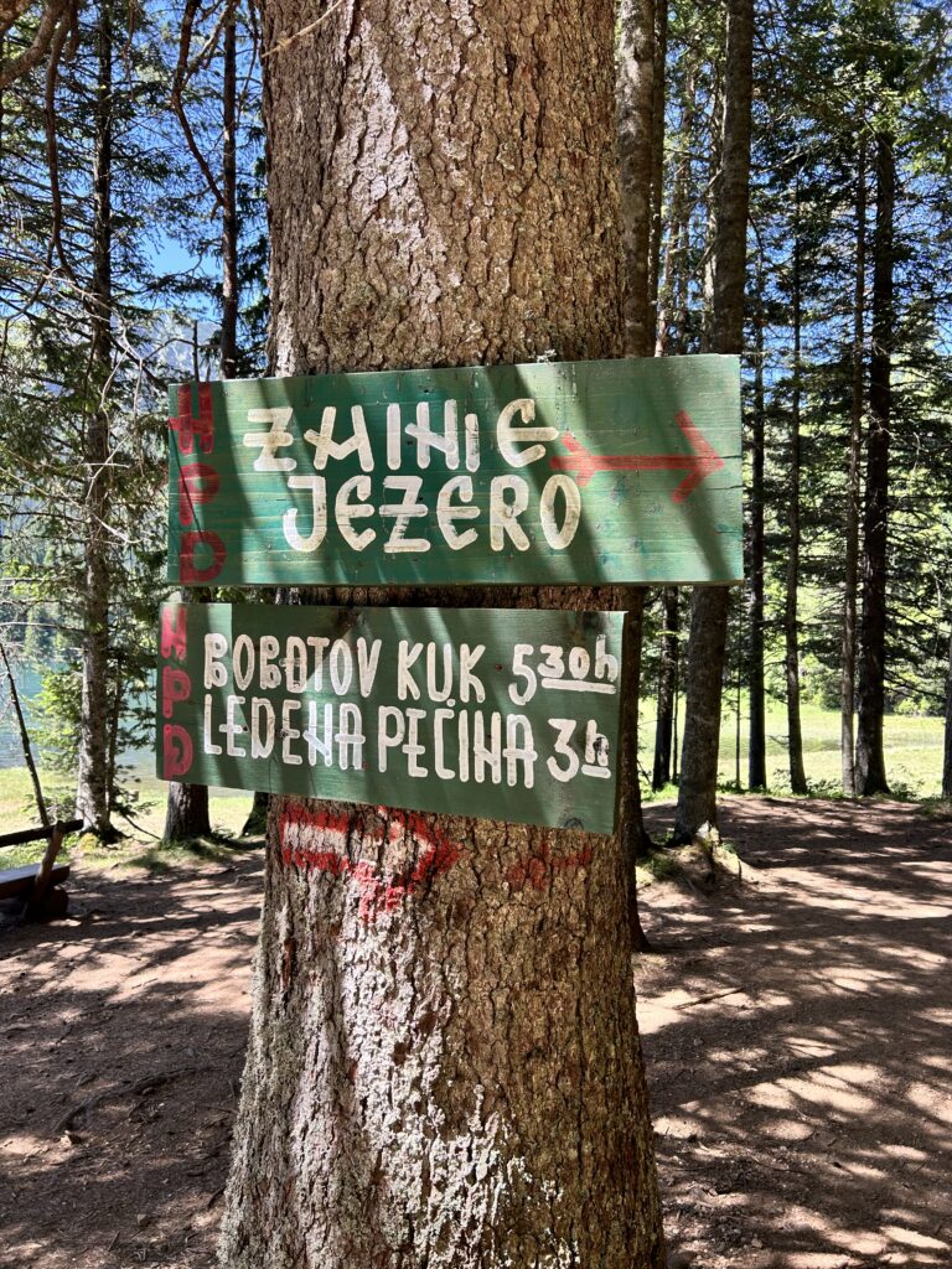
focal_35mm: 26
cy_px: 634
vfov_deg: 67.3
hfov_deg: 53.1
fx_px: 953
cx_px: 476
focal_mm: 5.7
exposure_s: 1/333
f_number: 1.5
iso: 50
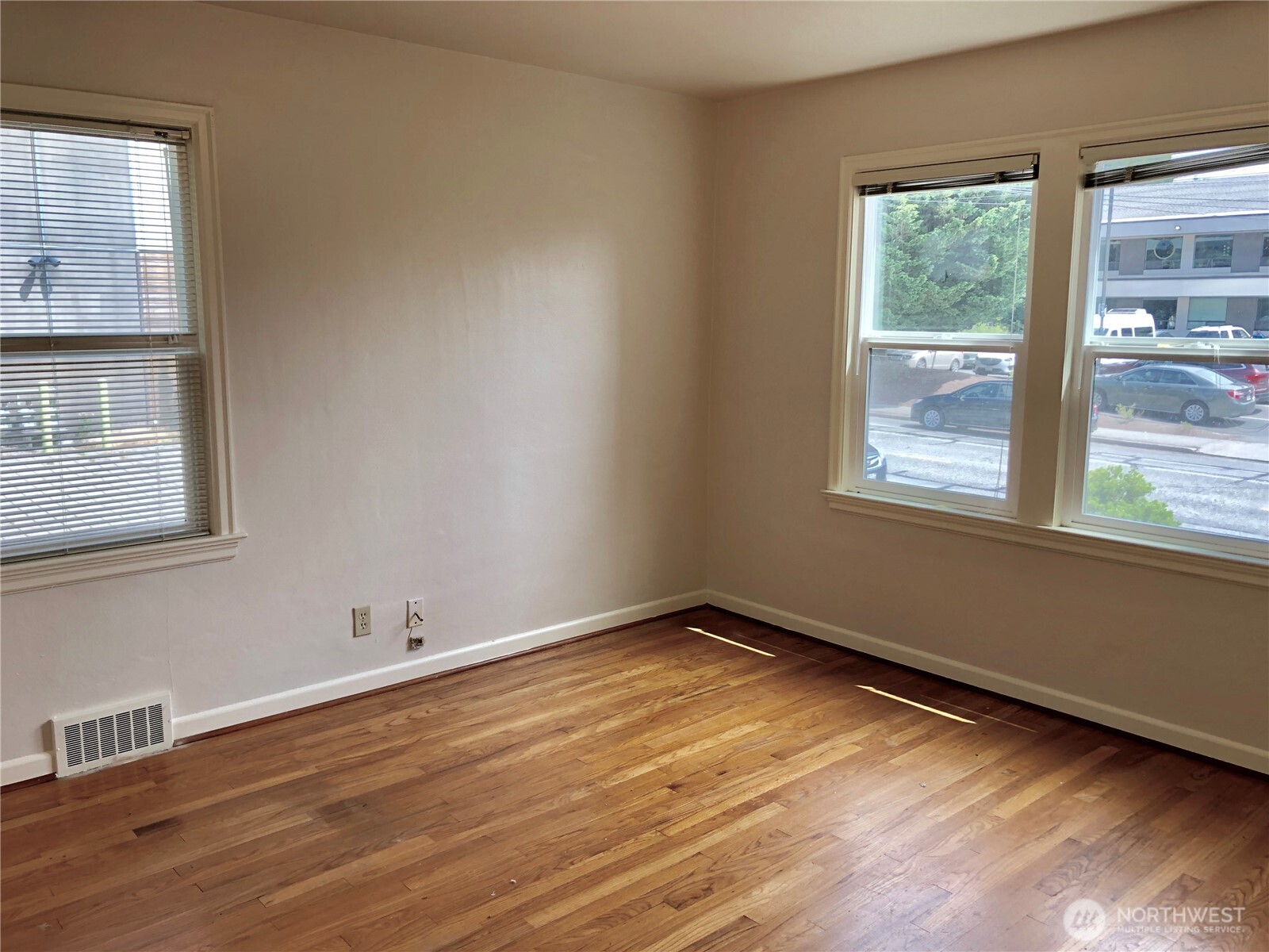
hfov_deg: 63.4
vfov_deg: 49.7
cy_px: 476
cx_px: 634
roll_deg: -0.5
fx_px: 1026
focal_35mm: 28
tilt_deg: -9.0
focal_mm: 3.99
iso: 25
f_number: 1.8
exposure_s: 1/120
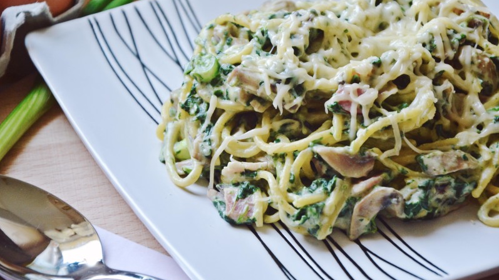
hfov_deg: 13.0
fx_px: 2190
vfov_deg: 7.3
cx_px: 250
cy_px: 131
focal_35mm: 166
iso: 560
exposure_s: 1/60
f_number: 5.6
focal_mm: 105
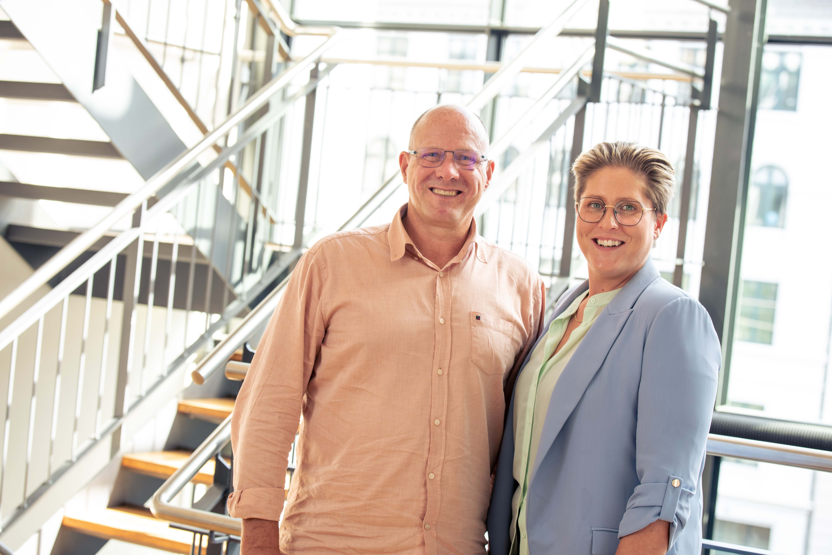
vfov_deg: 17.5
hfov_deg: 26.0
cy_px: 278
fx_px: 1803
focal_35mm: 78
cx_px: 416
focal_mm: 78
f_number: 5
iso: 320
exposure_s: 1/80
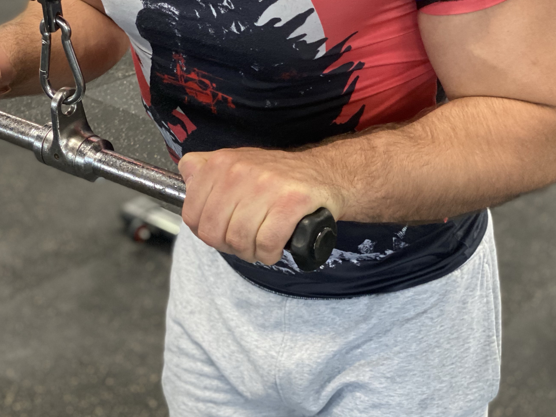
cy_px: 140
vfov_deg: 18.2
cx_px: 250
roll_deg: -0.4
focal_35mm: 81
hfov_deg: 24.1
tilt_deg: -23.4
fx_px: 1301
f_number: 2
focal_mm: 6
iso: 320
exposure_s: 1/24
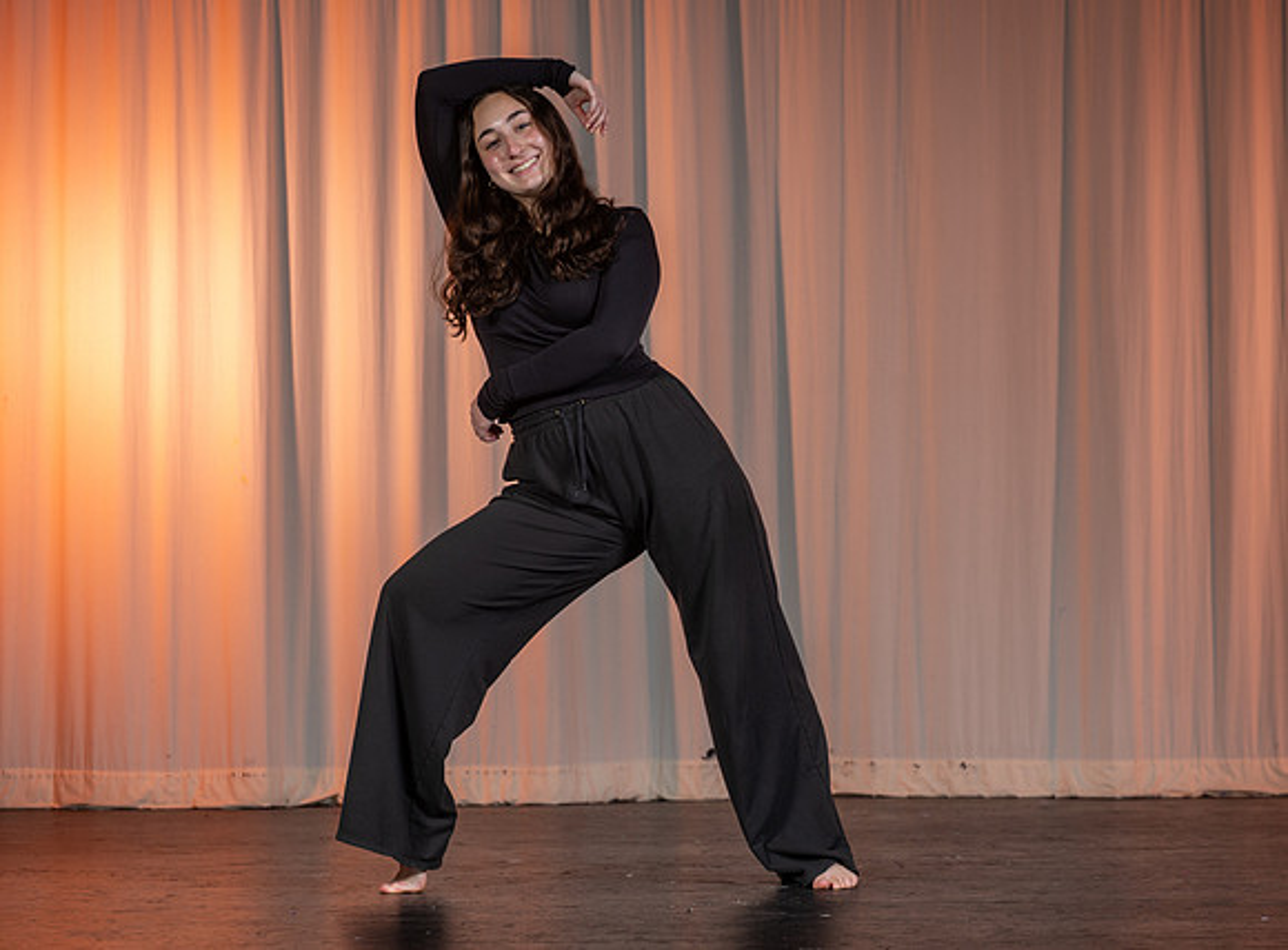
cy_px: 505
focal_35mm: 87
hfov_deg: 22.6
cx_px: 701
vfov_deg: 16.8
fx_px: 3220
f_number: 5
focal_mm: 70
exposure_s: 1/160
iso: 125
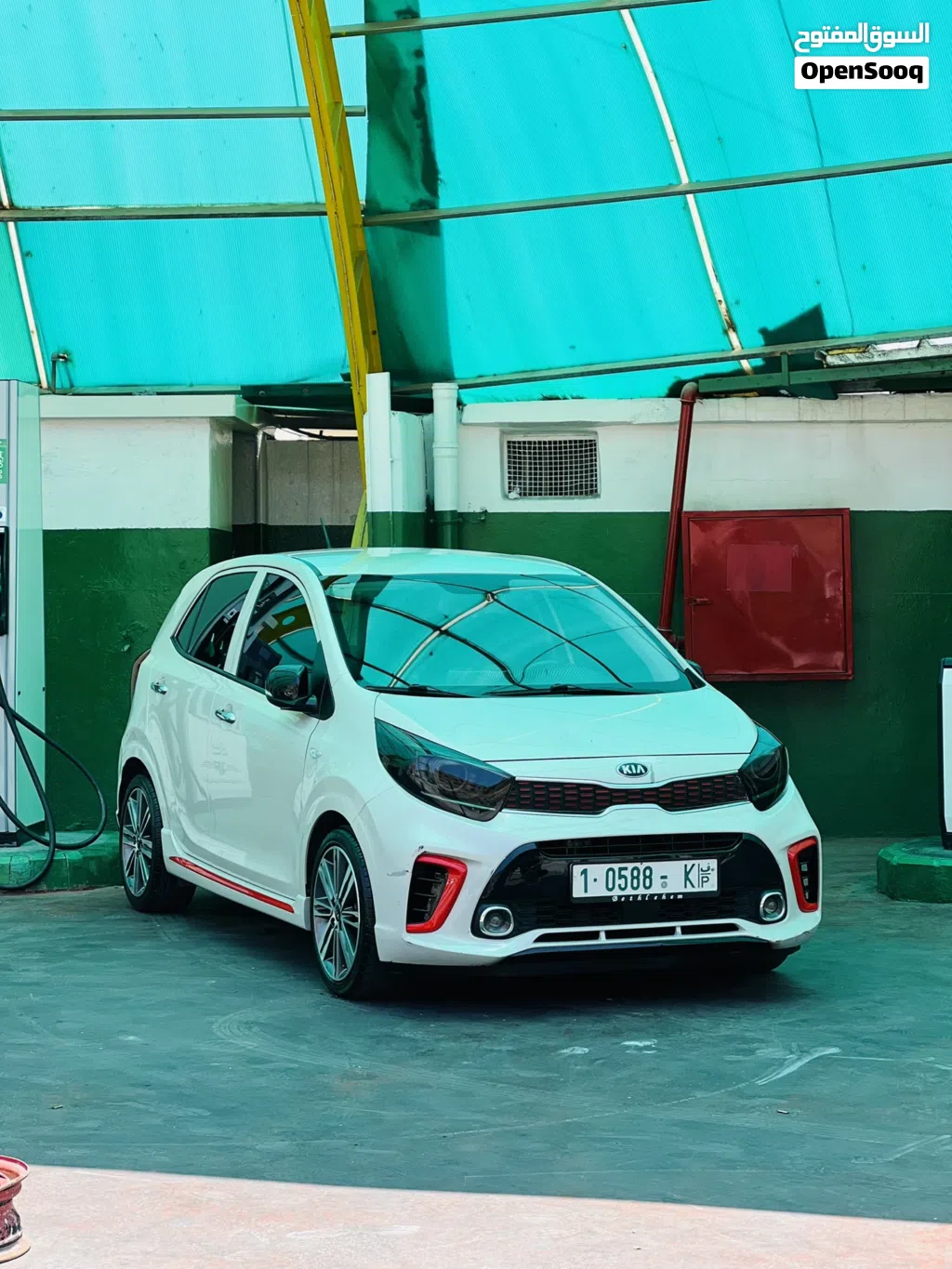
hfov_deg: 19.1
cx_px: 476
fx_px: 2823
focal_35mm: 77
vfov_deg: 25.3
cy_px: 634
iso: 25
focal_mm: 9
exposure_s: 1/162
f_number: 2.8
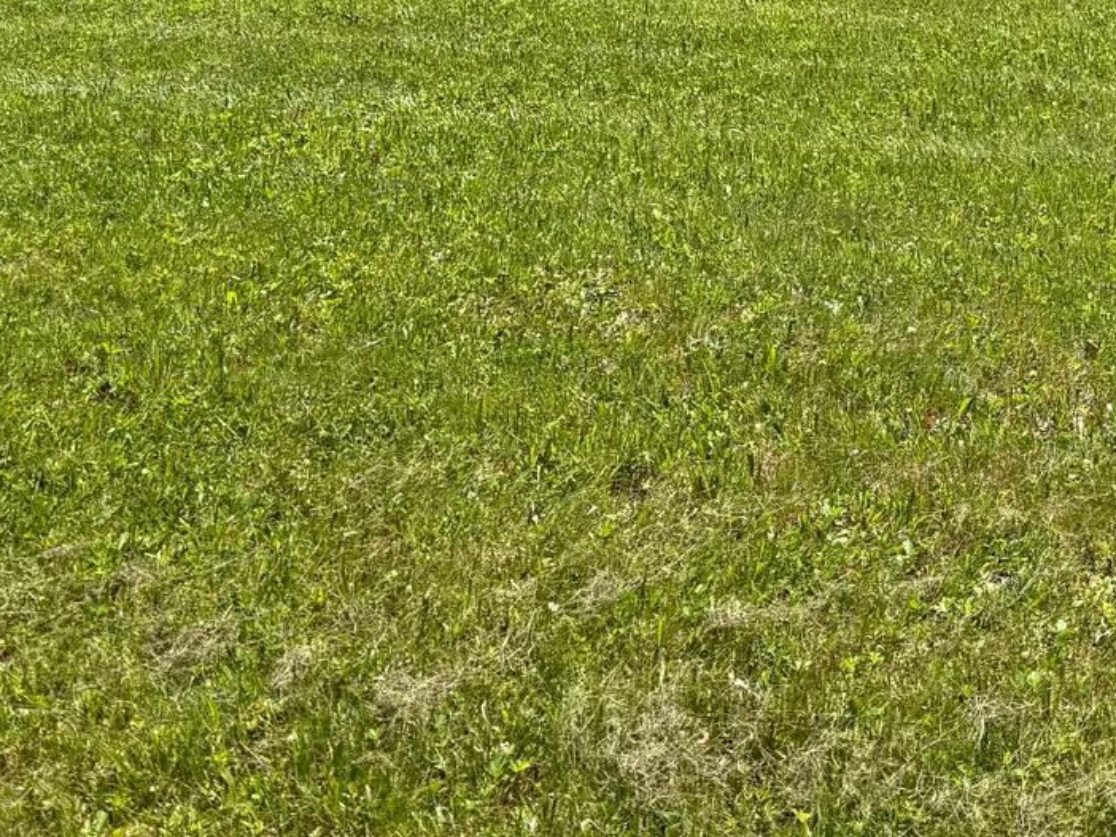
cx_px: 693
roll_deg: +1.1
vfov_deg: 19.7
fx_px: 2258
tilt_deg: -3.2
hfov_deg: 27.7
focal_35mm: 70
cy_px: -179
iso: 80
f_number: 1.78
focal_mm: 6.76
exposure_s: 1/3759
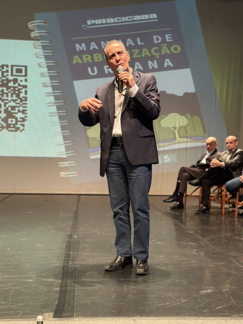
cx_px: 122
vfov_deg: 39.7
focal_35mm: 48
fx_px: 449
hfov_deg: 30.3
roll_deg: -1.7
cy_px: 162
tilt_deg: +0.7
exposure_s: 1/60
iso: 320
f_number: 1.78
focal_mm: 6.86
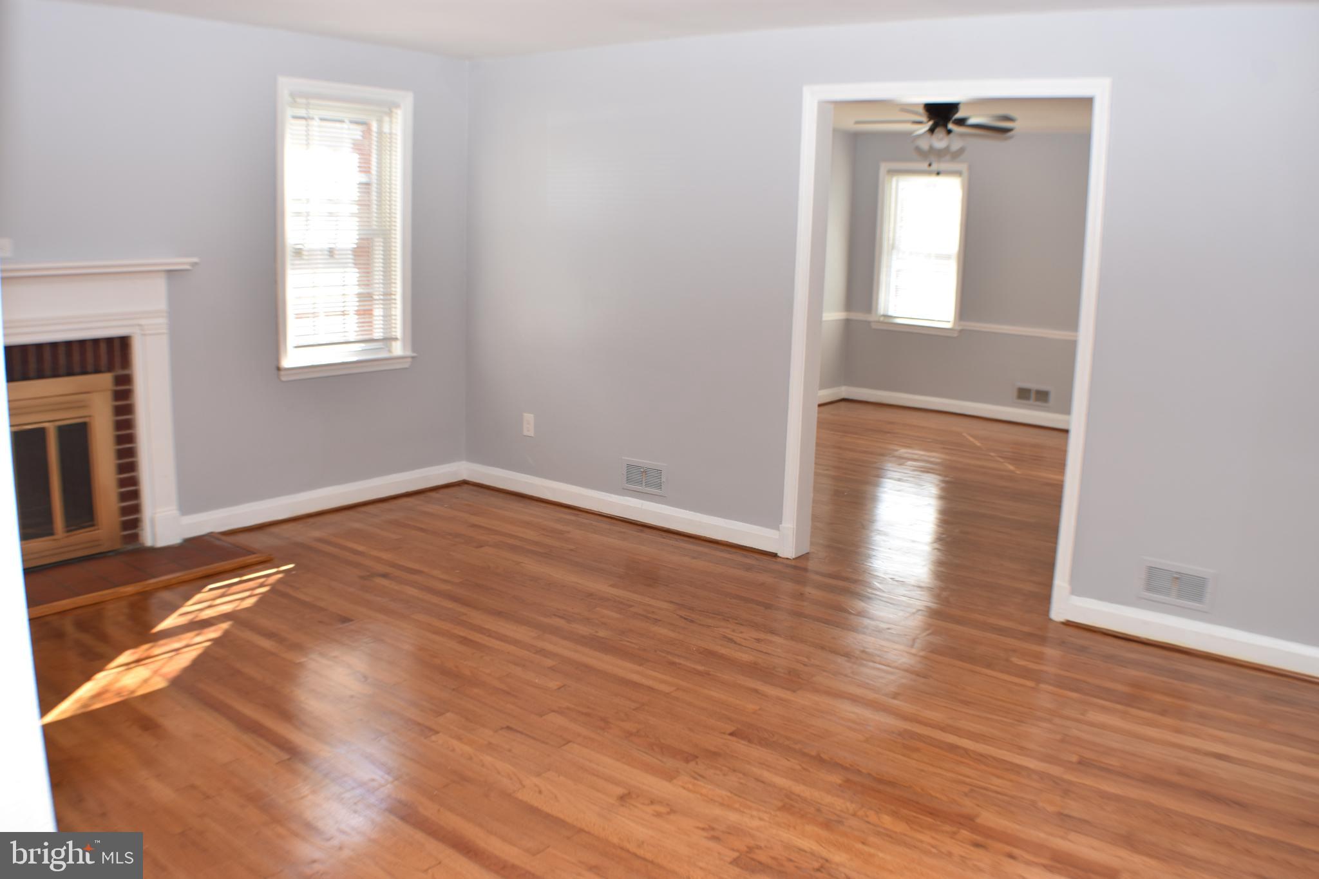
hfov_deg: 49.6
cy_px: 440
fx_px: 1429
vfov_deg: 34.2
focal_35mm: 39
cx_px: 660
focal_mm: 26
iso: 200
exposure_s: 1/125
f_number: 5.6
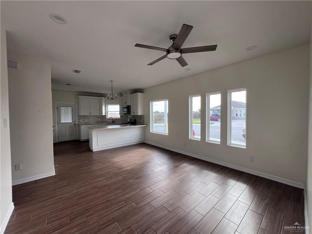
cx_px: 156
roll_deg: +0.0
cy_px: 117
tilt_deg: -1.2
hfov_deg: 106.2
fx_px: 117
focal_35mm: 13
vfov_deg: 89.9
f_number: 1.8
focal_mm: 1.57
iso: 32
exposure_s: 1/155
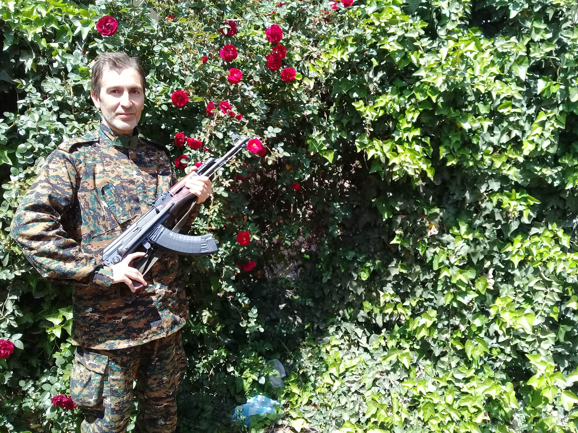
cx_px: 289
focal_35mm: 31
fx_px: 518
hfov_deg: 58.4
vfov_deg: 45.4
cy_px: 216
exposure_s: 1/323
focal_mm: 3.3
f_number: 2.2
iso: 50
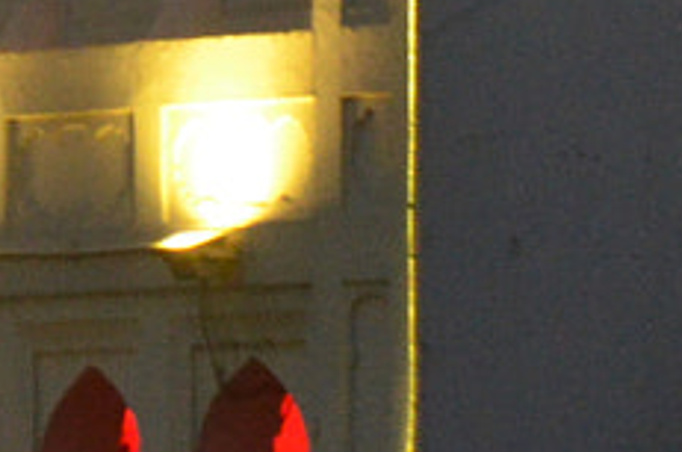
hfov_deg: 2.2
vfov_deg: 1.5
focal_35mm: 937
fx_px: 17714
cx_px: -239
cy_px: -976
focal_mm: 90
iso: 2000
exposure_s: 1/30
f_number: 5.6
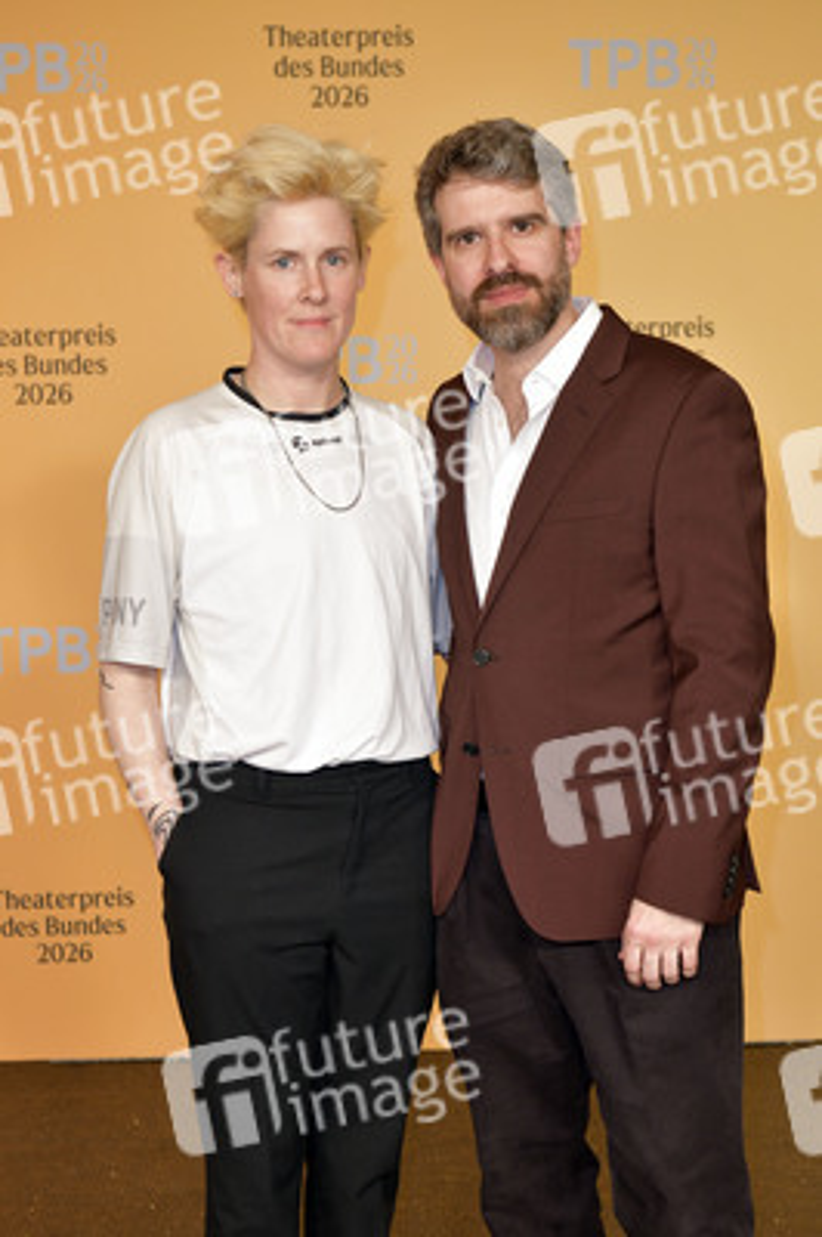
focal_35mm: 55
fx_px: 1887
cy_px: 618
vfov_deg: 36.3
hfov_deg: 24.6
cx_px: 411
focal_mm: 55
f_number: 5
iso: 1250
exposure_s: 1/200
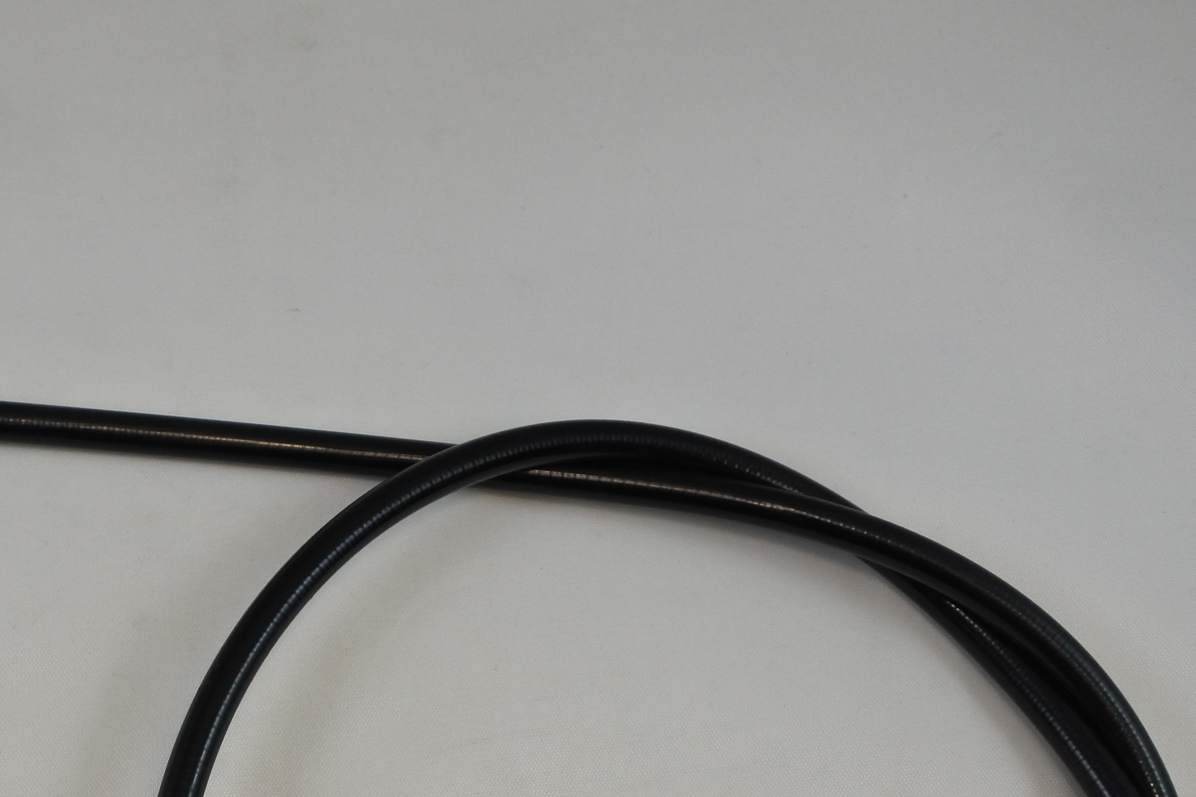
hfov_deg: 28.9
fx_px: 2192
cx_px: 42
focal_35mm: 66
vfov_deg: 19.8
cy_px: 852
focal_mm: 11.4
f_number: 3.8
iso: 220
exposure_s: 1/250
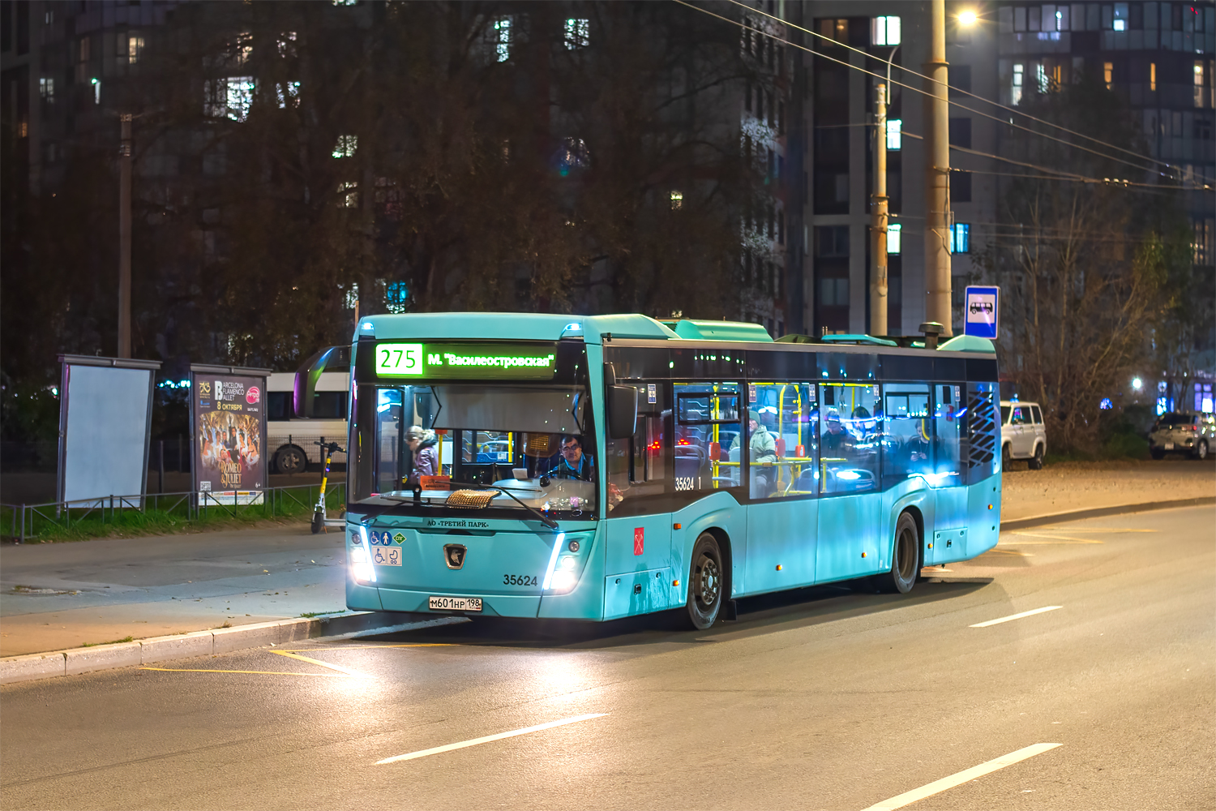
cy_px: 406
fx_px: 1689
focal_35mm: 50
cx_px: 608
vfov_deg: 27.0
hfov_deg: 39.6
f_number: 3.5
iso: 800
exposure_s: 1/25
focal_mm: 50
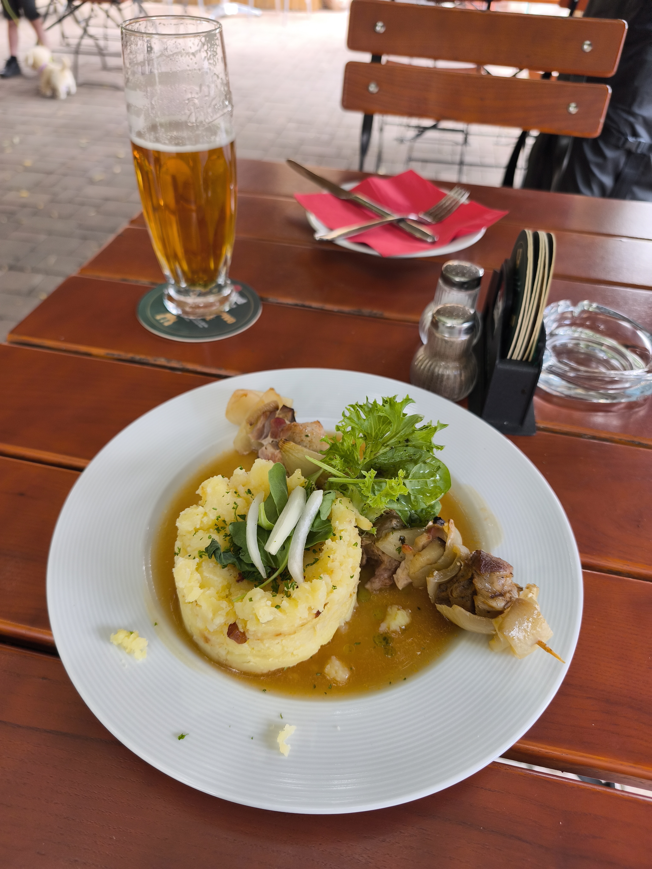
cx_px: 326
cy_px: 434
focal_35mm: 23
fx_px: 578
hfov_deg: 58.9
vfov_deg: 73.9
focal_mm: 6.57
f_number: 1.6
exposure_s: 1/100
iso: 64
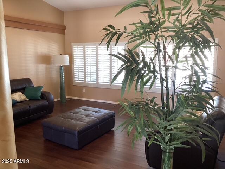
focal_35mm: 31
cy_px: 84
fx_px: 201
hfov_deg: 58.4
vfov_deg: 45.4
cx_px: 112
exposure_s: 1/50
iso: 160
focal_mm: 3.3
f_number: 2.4
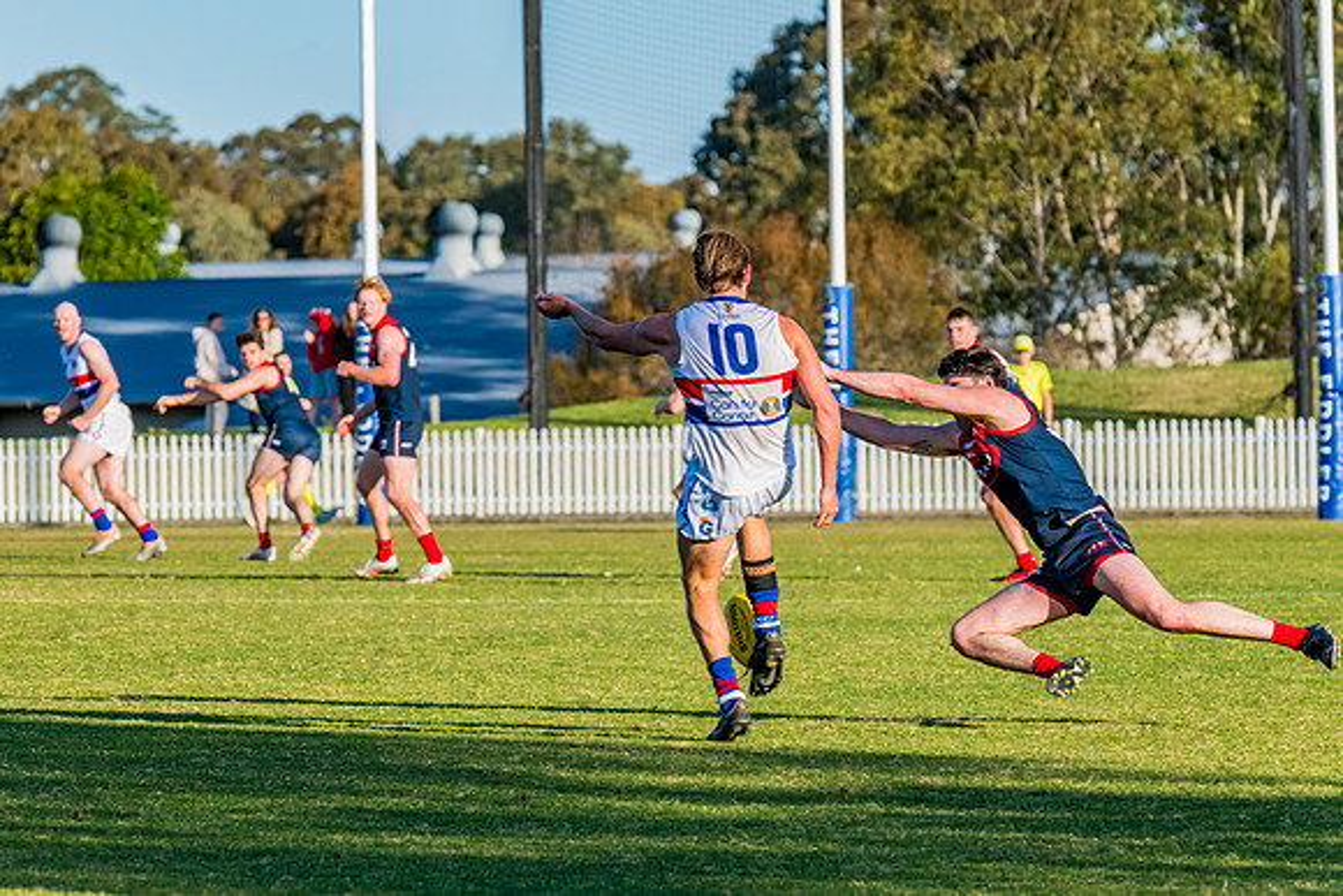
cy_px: 431
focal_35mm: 304
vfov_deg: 4.5
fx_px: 11351
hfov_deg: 6.8
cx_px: 602
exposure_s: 1/1600
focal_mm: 270
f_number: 9
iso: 800
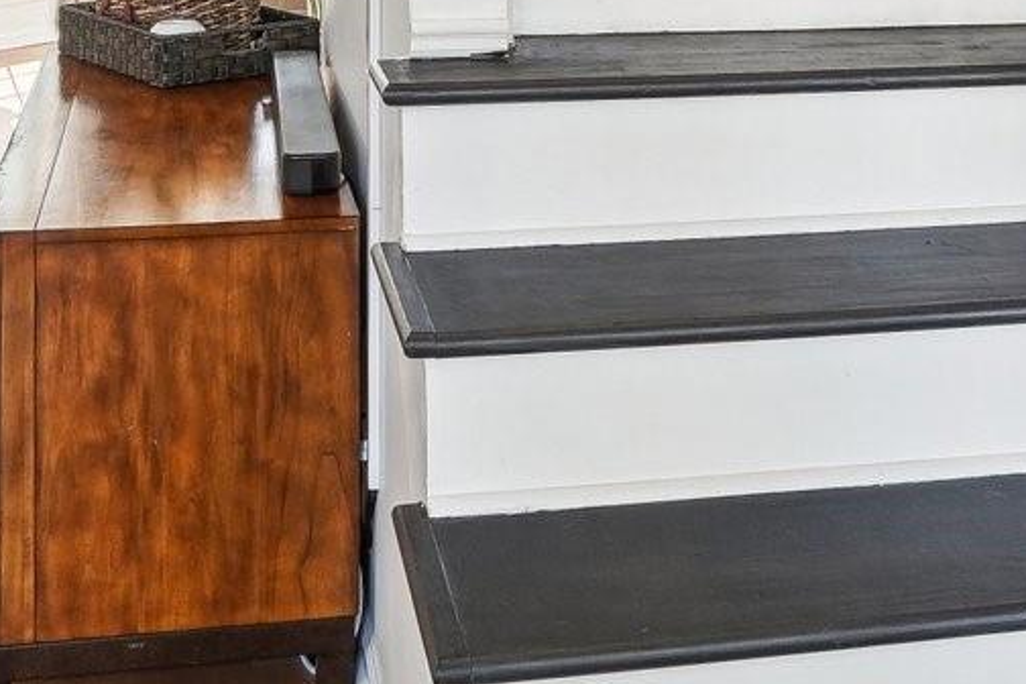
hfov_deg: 32.9
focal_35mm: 61
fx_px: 1738
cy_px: -270
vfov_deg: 19.9
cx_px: 531
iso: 400
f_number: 8
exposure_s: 1/15
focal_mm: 10
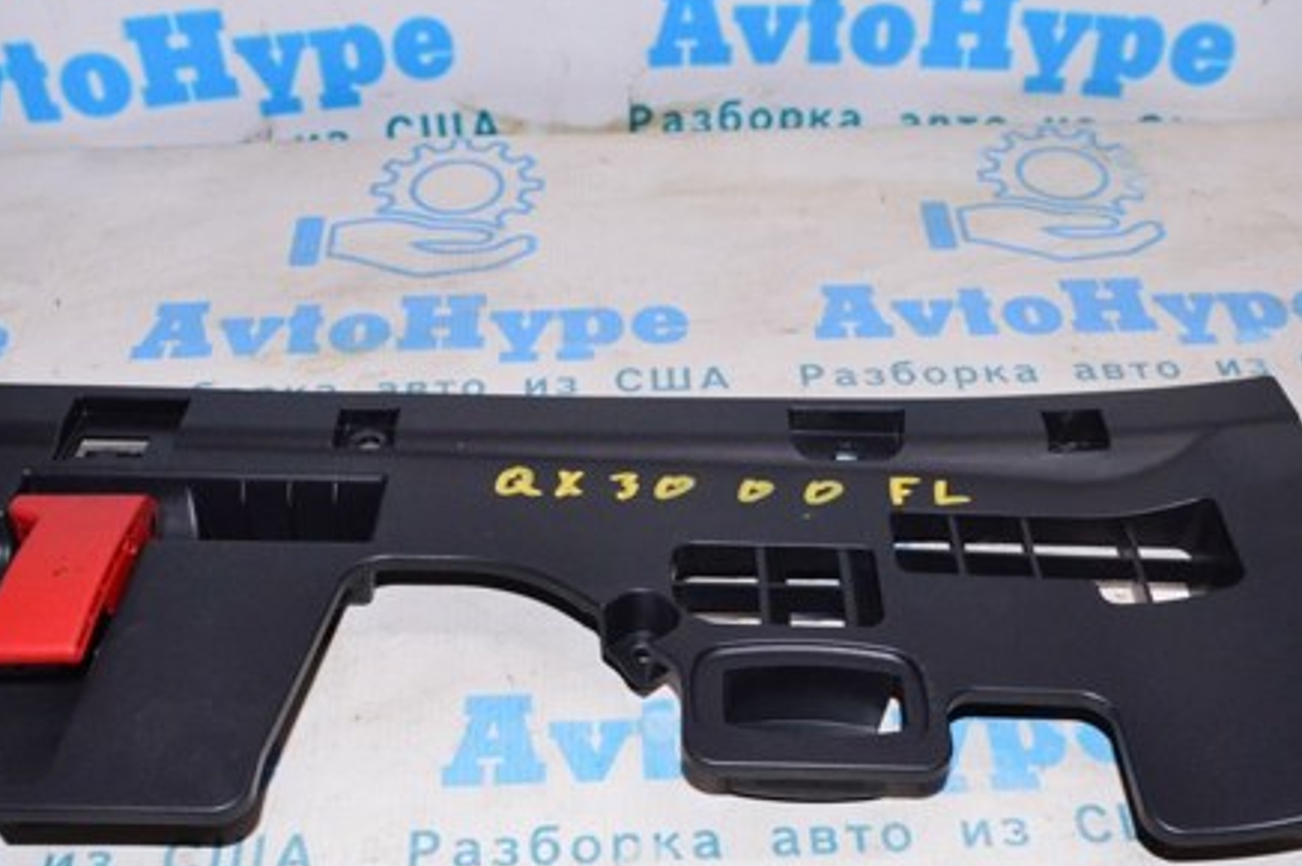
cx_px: 690
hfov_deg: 44.5
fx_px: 1590
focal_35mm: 44
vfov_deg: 30.2
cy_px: 593
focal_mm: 20
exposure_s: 1/200
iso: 1600
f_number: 8
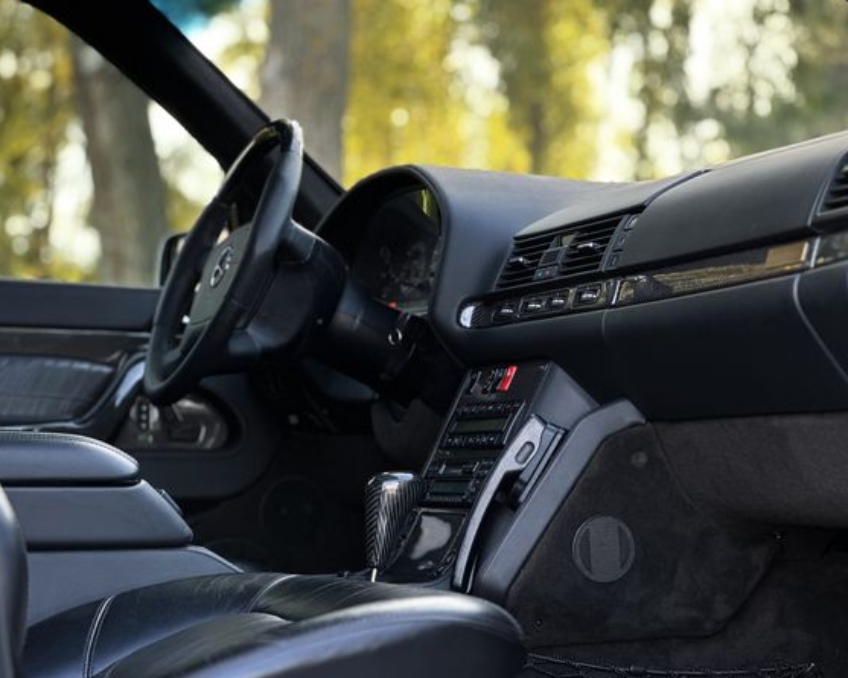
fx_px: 2032
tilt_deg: +3.8
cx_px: 403
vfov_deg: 18.9
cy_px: 340
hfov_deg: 23.6
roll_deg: -1.0
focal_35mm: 81
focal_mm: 9
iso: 160
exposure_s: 1/121
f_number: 2.8
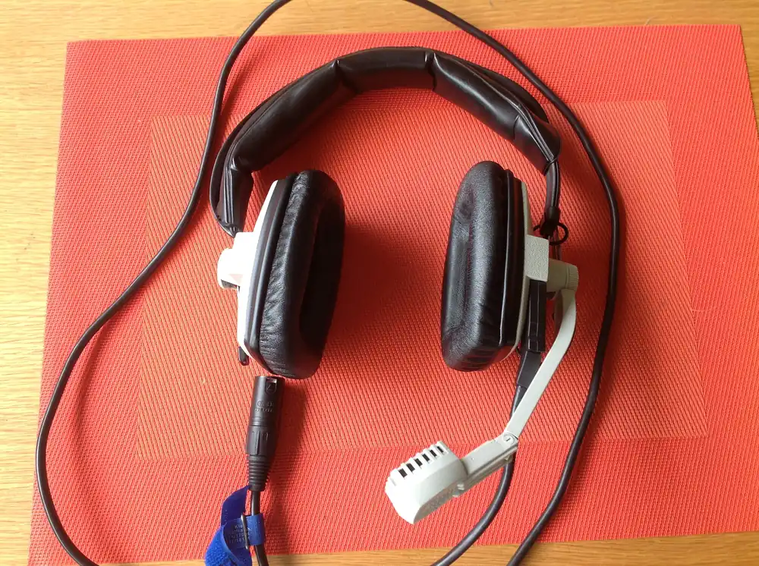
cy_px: 283
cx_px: 380
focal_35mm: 35
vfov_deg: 40.6
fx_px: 766
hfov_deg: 52.7
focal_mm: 4.28
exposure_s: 1/30
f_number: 2.4
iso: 64
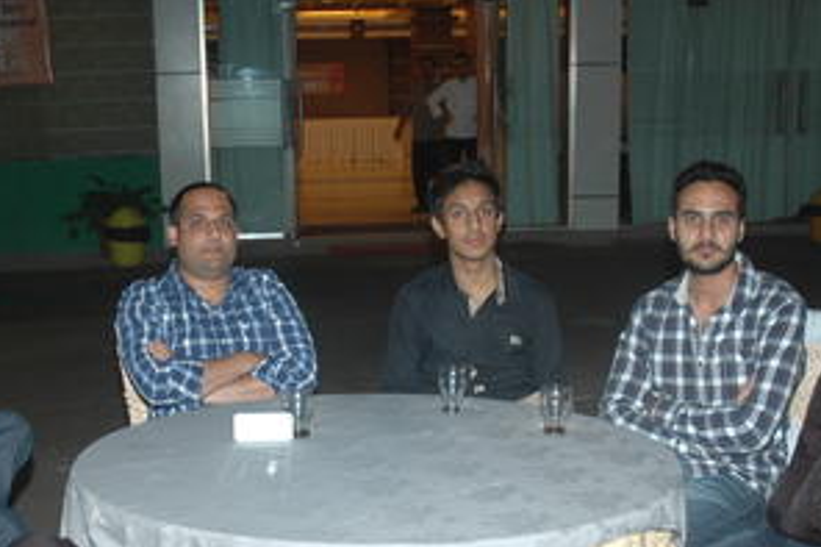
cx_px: 355
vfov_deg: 19.9
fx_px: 1527
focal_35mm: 67
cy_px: 482
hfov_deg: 30.1
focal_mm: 22
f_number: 4.5
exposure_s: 1/60
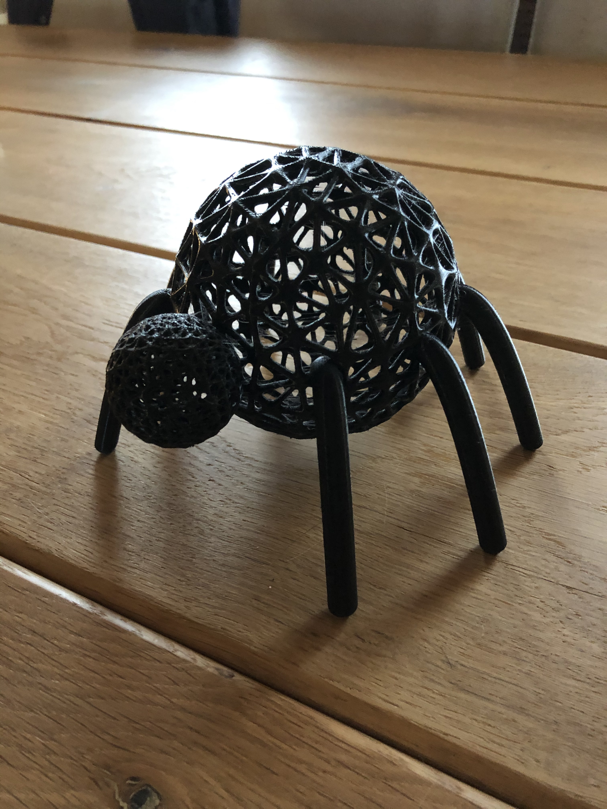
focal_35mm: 28
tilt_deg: -37.1
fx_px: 655
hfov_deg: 49.7
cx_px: 304
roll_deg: +0.4
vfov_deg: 63.4
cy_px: 404
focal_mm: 4
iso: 80
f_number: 1.8
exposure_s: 1/4
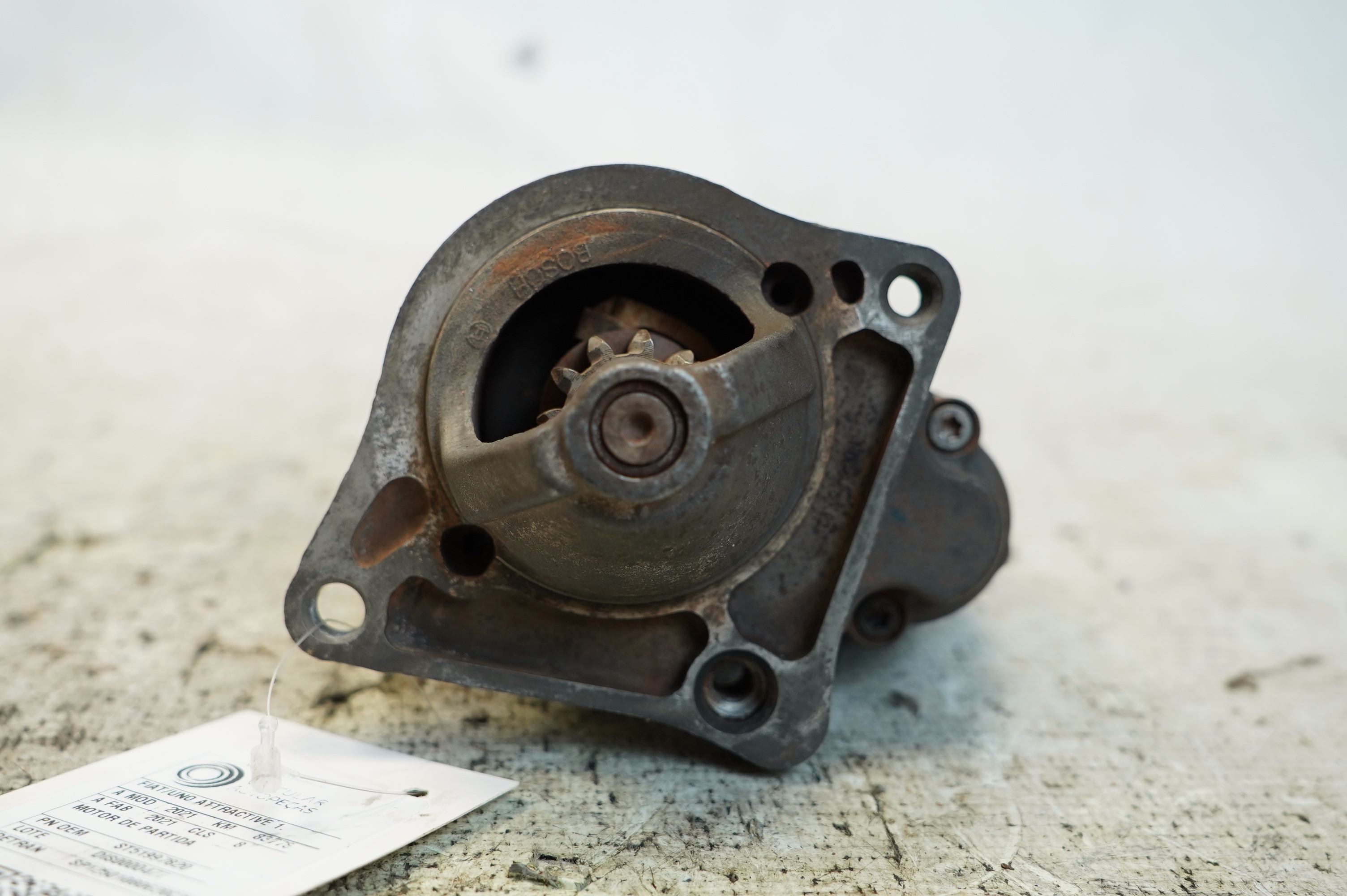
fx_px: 1570
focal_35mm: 42
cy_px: 448
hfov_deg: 46.4
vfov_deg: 31.8
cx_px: 674
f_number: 4
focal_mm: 28
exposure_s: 1/160
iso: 640
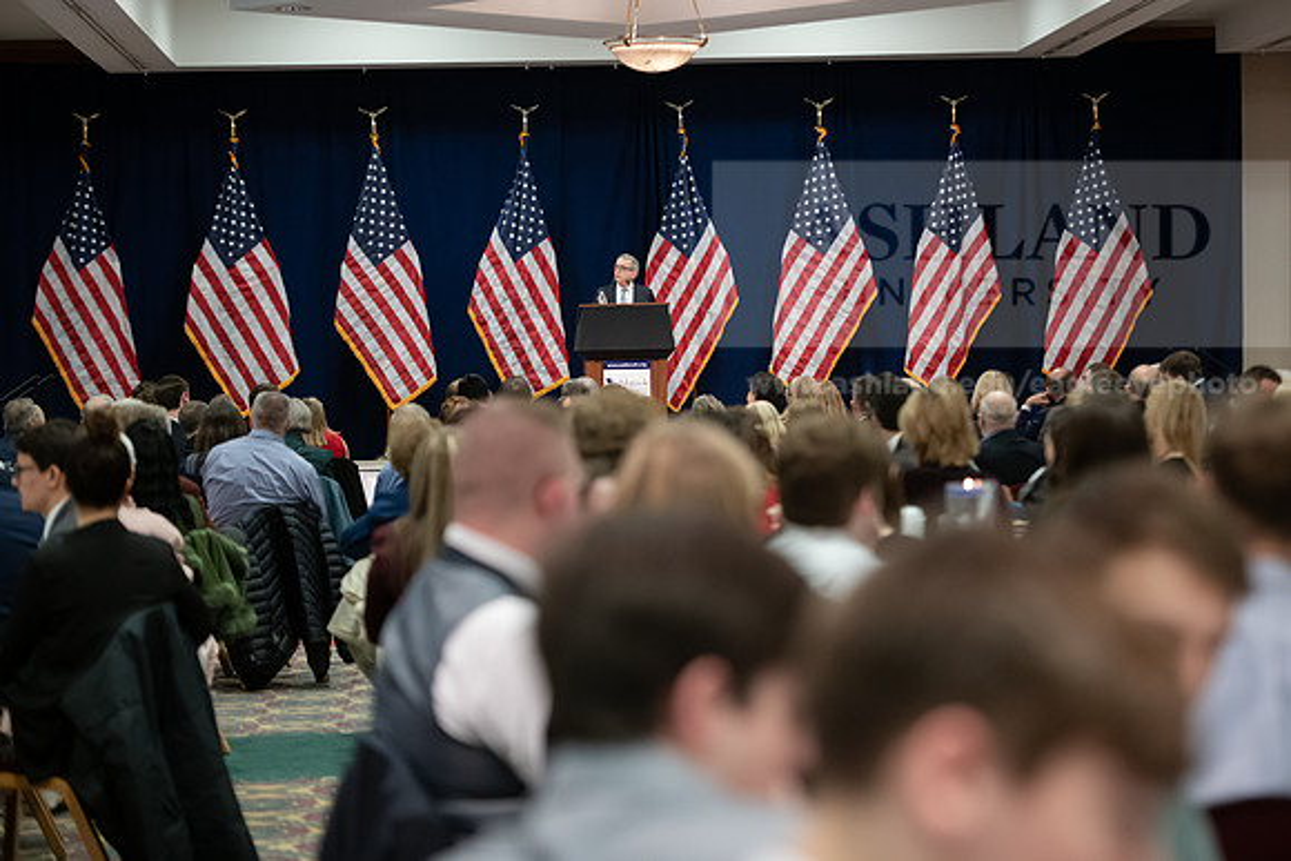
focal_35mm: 95
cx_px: 646
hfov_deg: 21.5
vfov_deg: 14.4
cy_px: 430
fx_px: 3407
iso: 2000
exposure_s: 1/200
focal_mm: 95
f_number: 3.2
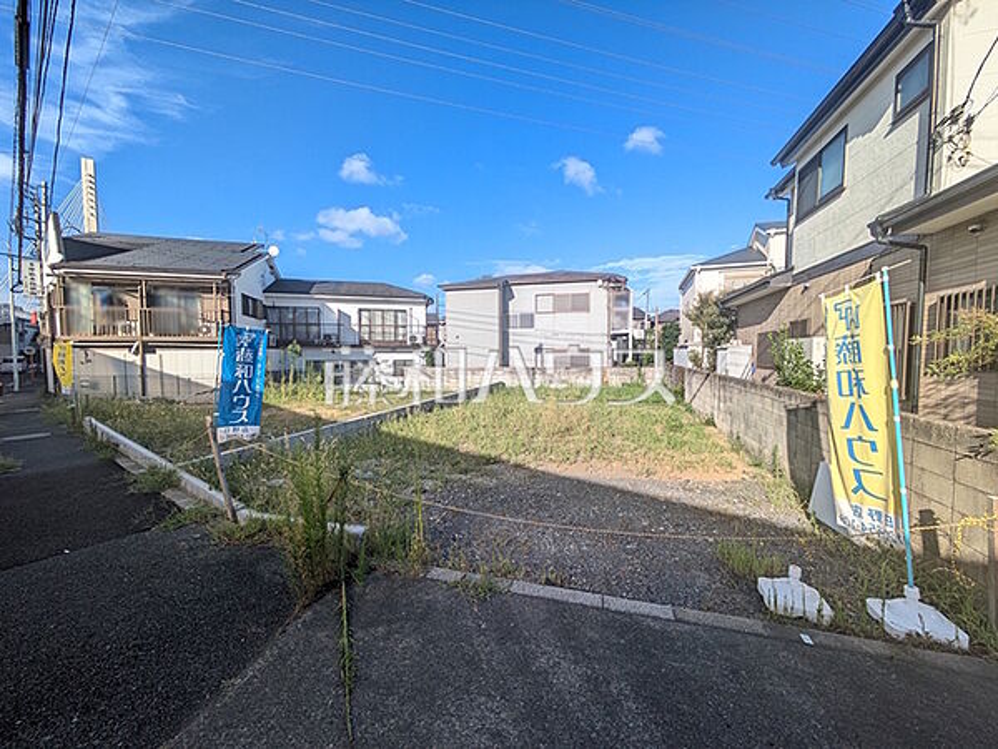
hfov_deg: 102.1
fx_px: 404
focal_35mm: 14
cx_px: 499
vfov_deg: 85.7
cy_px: 374
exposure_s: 1/1058
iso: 50
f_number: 2.2
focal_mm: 1.83
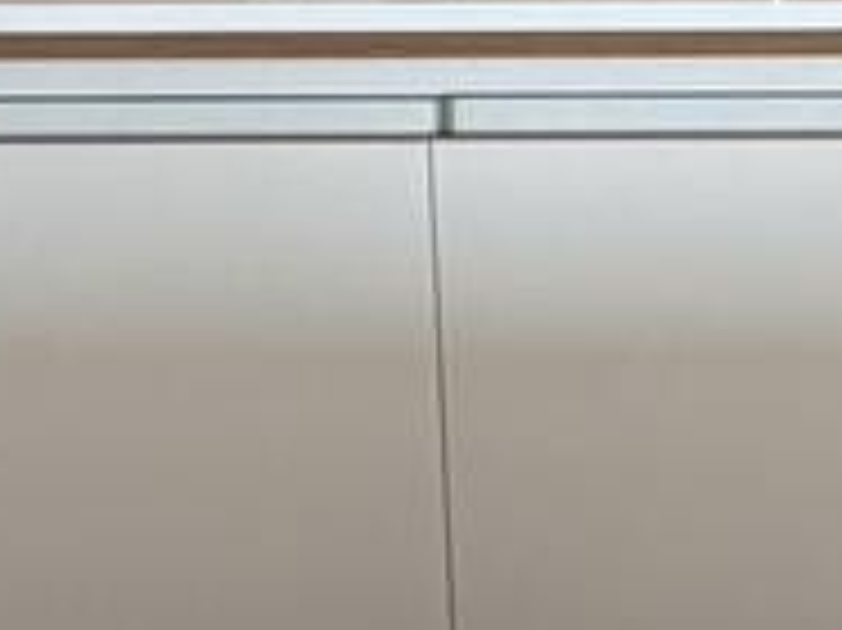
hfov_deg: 14.7
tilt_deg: -3.8
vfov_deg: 12.7
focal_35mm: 108
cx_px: 1738
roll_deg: +0.4
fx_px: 2625
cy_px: -446
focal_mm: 2.22
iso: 64
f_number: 2.2
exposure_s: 1/120
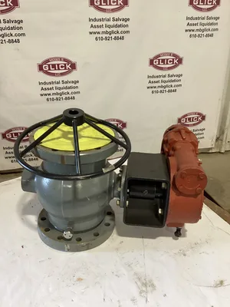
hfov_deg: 45.4
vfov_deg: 58.4
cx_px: 115
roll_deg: +2.0
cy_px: 154
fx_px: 275
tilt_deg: -25.6
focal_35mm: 31
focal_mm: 3.3
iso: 250
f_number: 2.4
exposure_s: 1/60
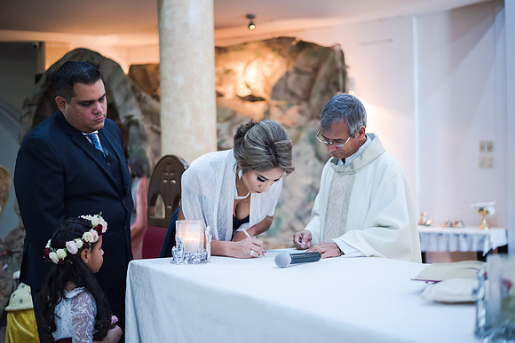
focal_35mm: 50
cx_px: 258
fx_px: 715
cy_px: 172
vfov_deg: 27.0
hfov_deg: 39.6
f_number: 1.8
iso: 1600
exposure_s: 1/200
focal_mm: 50
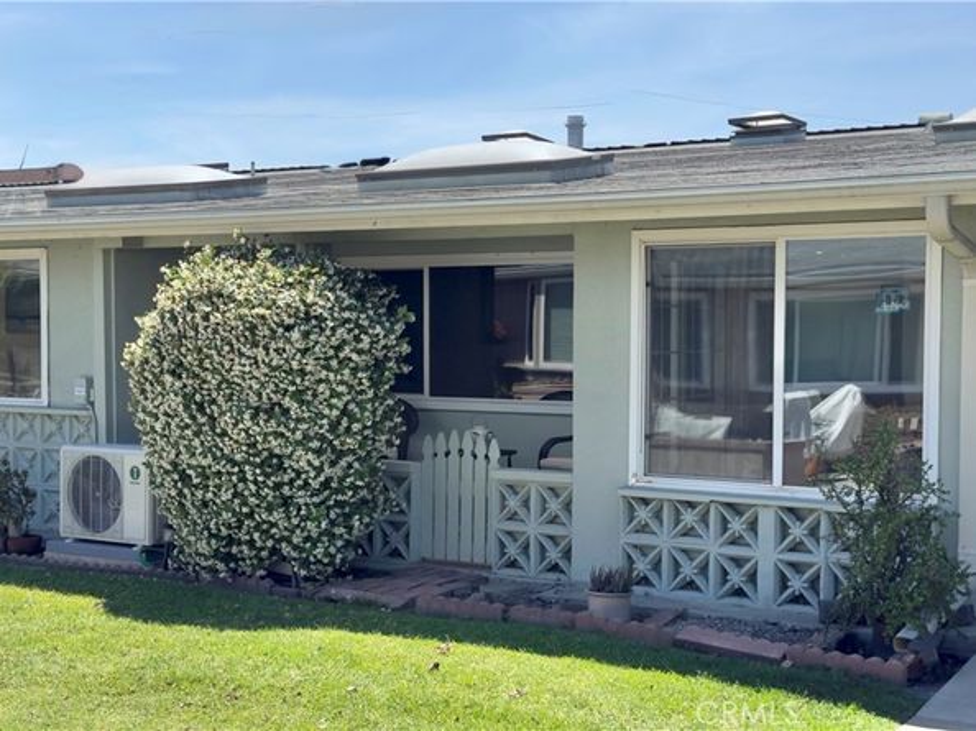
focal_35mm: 43
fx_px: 1212
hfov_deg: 43.9
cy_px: 366
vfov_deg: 33.6
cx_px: 488
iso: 100
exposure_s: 1/6024
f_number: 1.78
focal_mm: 6.76
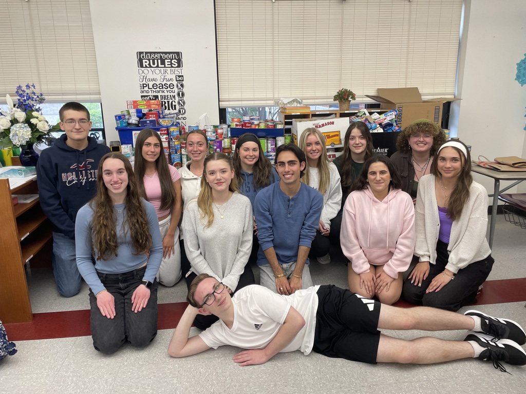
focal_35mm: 26
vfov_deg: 53.1
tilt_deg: -14.2
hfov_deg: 67.3
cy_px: 197
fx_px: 395
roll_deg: +1.6
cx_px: 263
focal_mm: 4.2
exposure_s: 1/60
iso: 80
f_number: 1.6
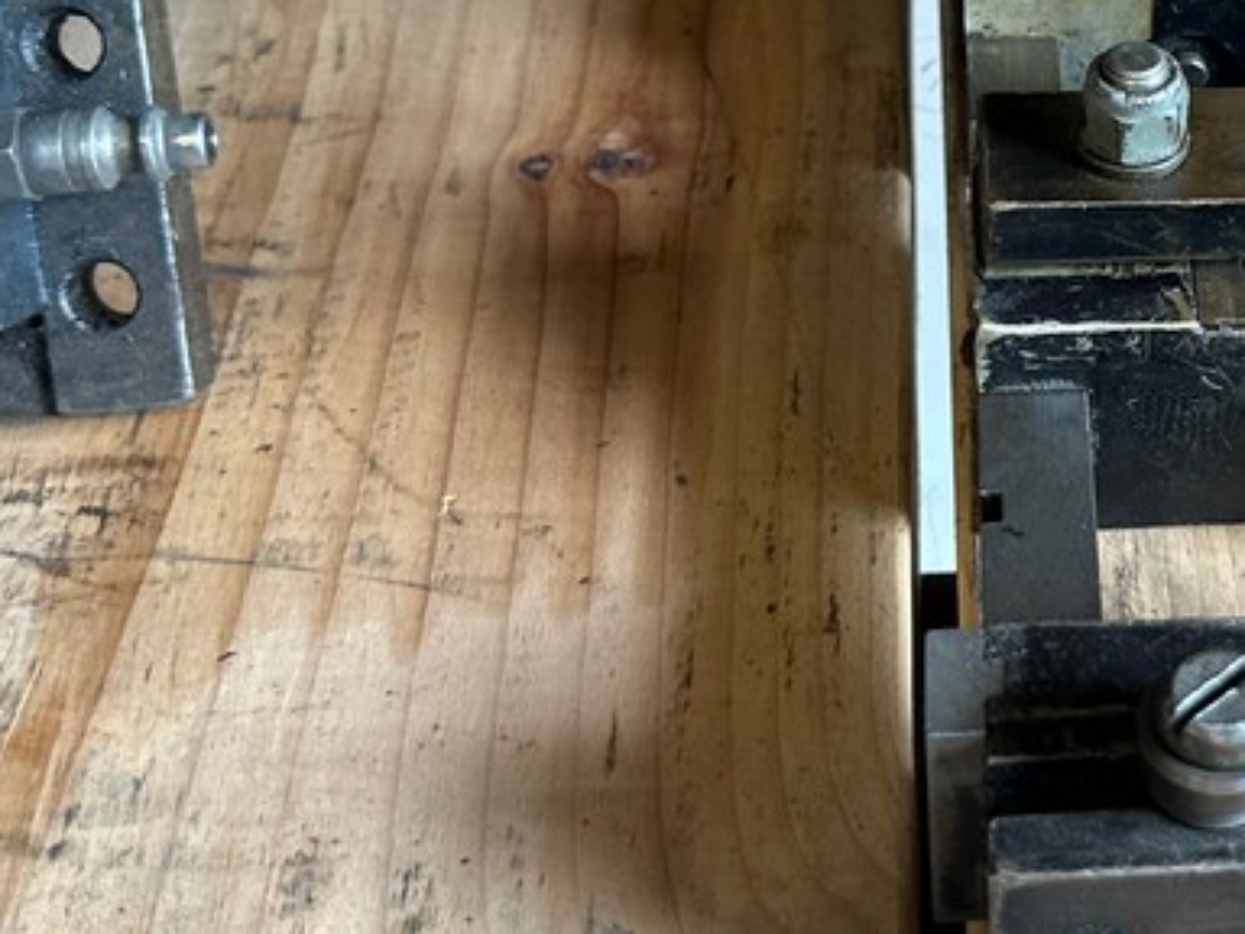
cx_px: 1290
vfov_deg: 22.7
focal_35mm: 64
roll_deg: -4.9
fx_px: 2302
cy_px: 246
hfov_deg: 28.1
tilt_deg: -43.1
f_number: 1.78
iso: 320
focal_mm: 6.86
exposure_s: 1/60
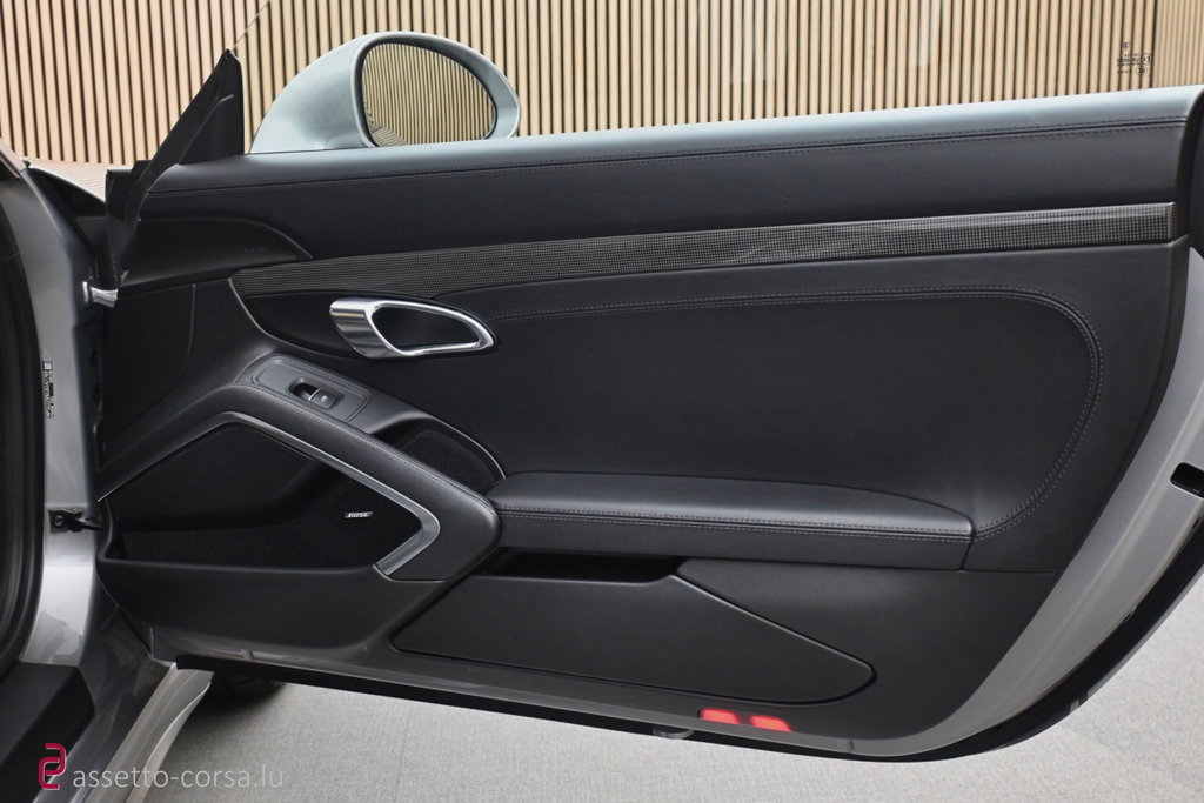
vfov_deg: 34.2
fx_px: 1304
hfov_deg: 49.5
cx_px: 602
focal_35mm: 39
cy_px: 402
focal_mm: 26
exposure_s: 1/40
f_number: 4.5
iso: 1400
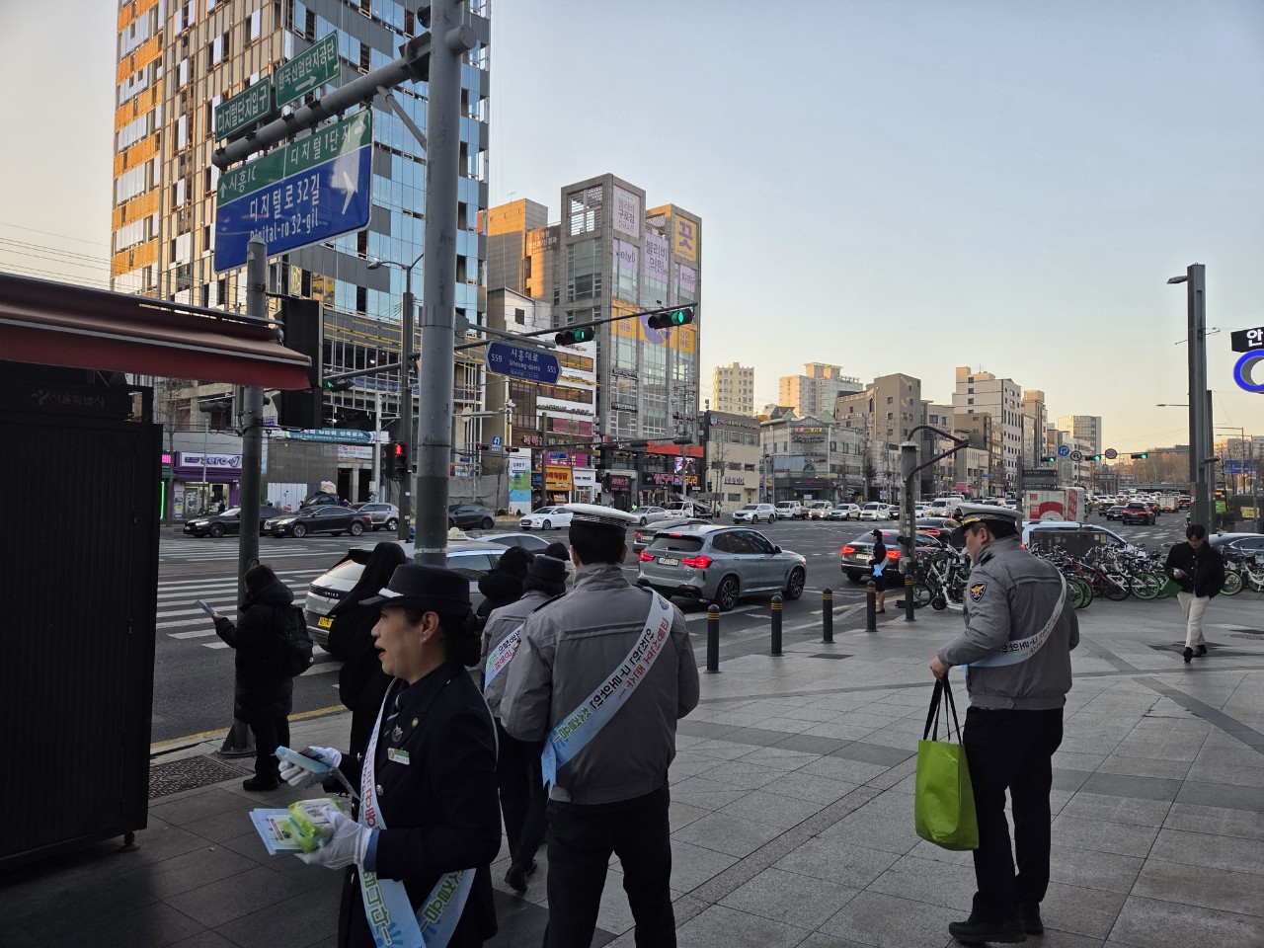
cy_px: 474
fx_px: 840
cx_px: 632
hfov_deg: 73.9
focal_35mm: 23
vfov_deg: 58.9
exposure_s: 1/554
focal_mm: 5.4
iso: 80
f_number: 1.8
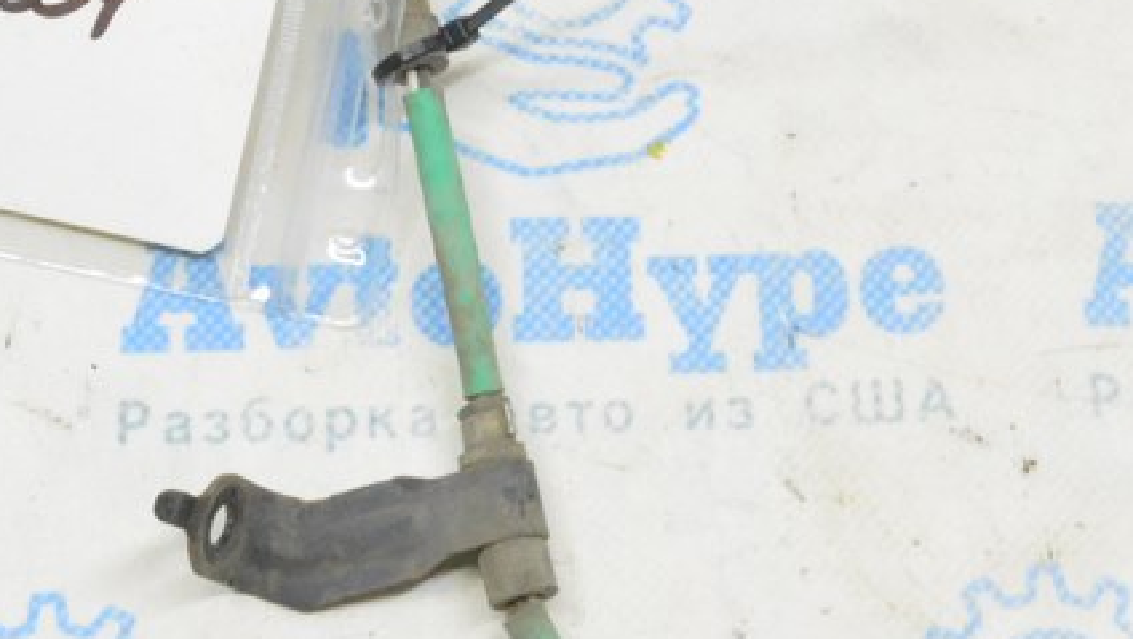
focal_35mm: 91
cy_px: 229
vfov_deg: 13.3
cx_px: 583
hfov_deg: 23.4
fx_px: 2735
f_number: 20
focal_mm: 24
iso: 6400
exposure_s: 1/15
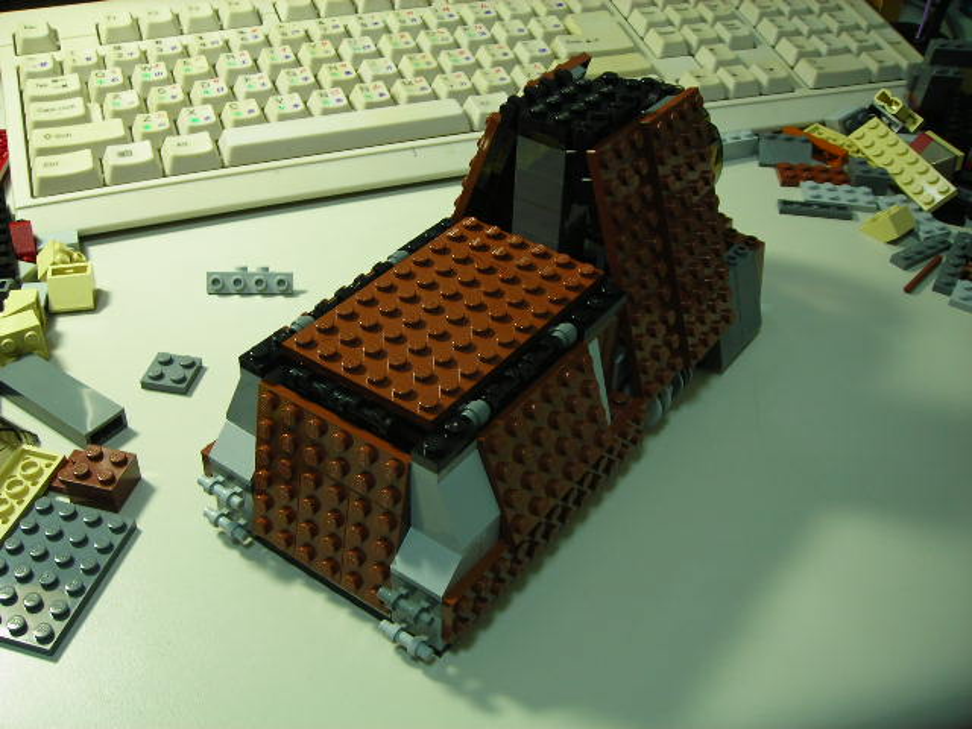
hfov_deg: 49.0
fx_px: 1067
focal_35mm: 38
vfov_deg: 37.7
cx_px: 486
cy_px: 364
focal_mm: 6.3
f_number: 3.2
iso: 60
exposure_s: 1/4.2
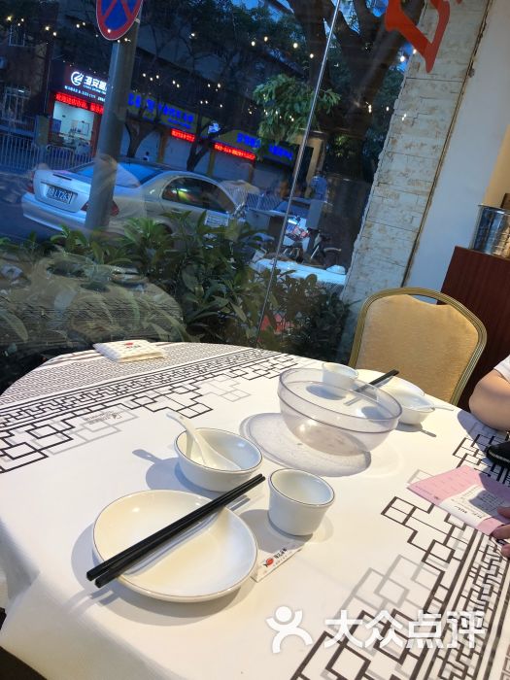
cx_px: 255
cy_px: 340
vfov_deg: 63.4
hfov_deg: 49.7
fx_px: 550
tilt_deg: -12.1
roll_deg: -14.0
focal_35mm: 28
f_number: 1.8
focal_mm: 4
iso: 32
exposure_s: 1/33
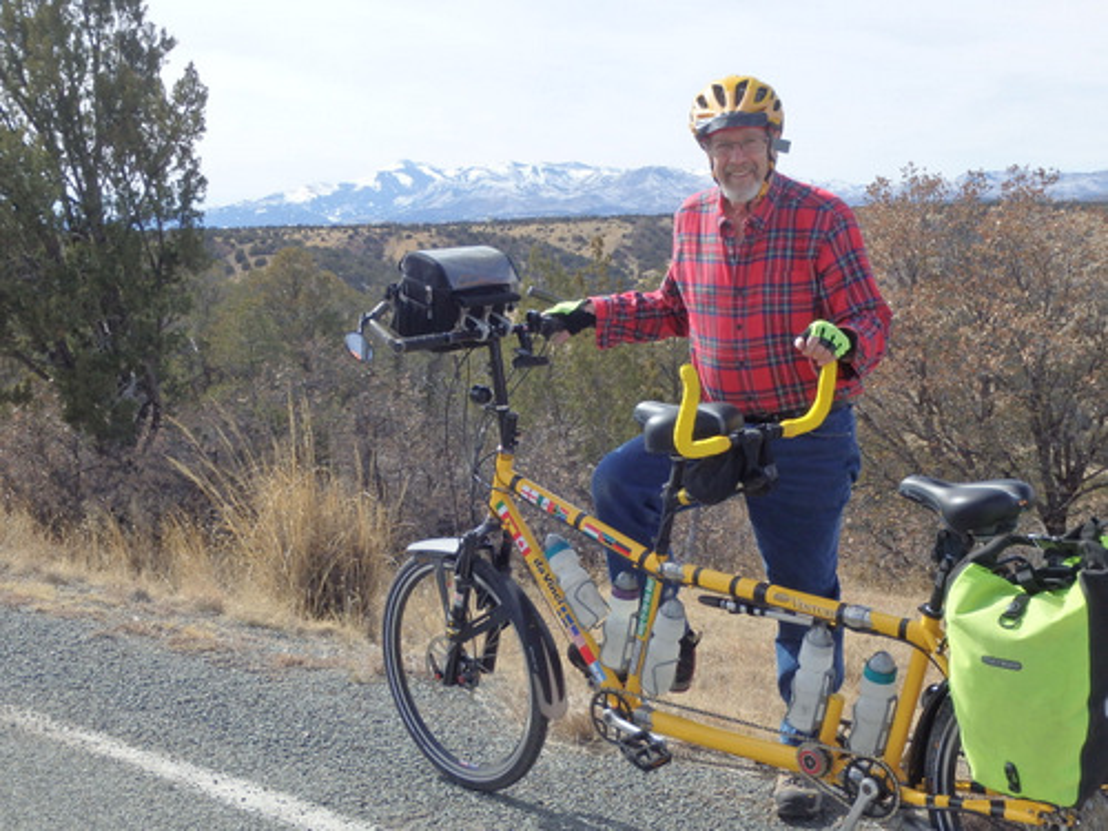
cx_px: 554
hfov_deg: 38.9
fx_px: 1568
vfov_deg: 29.7
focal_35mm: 49
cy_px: 416
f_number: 4.9
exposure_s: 1/640
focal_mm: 8.8
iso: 125
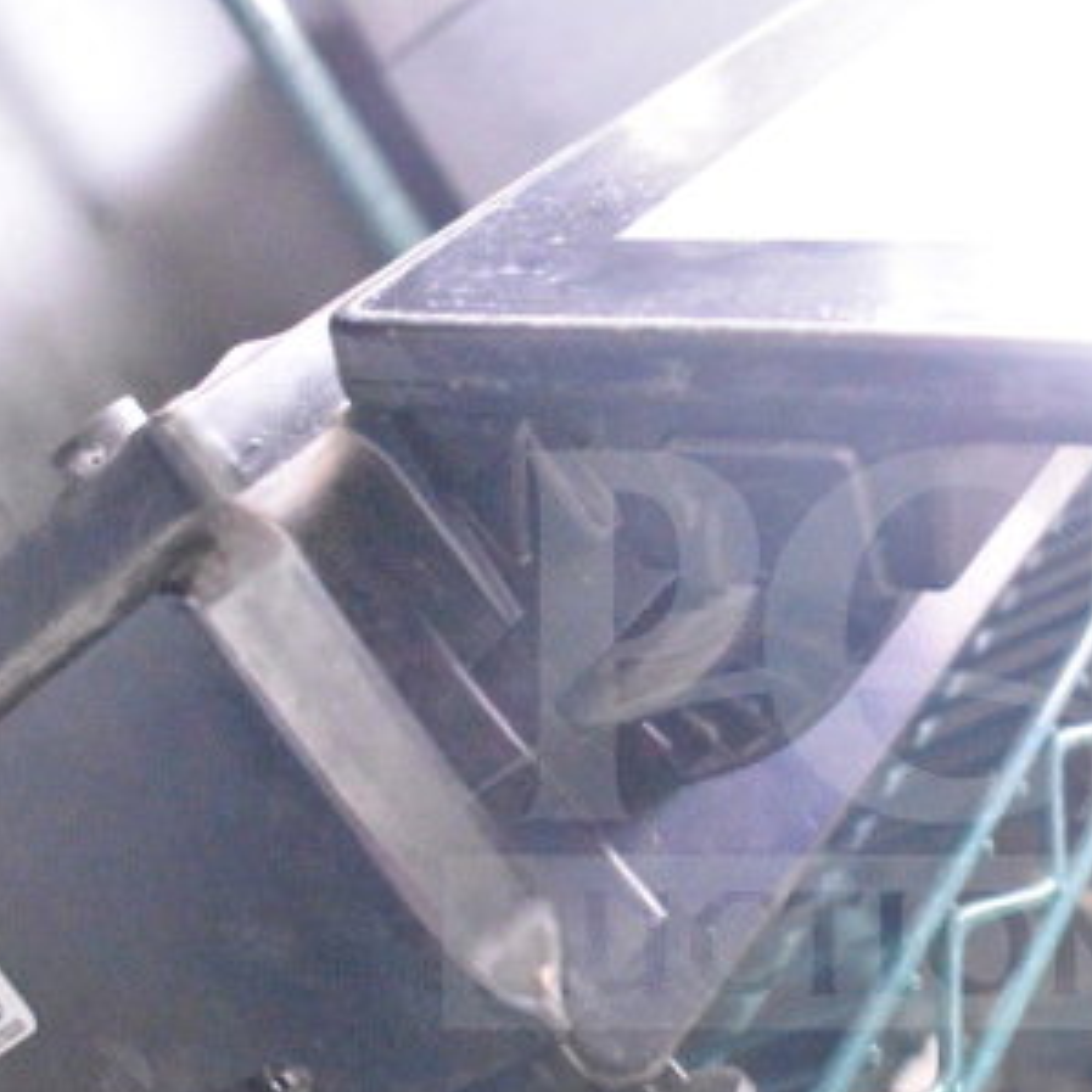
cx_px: 851
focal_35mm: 60
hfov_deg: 28.2
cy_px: 740
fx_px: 2137
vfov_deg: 28.5
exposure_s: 1/40
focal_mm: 23
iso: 25600
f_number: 3.8
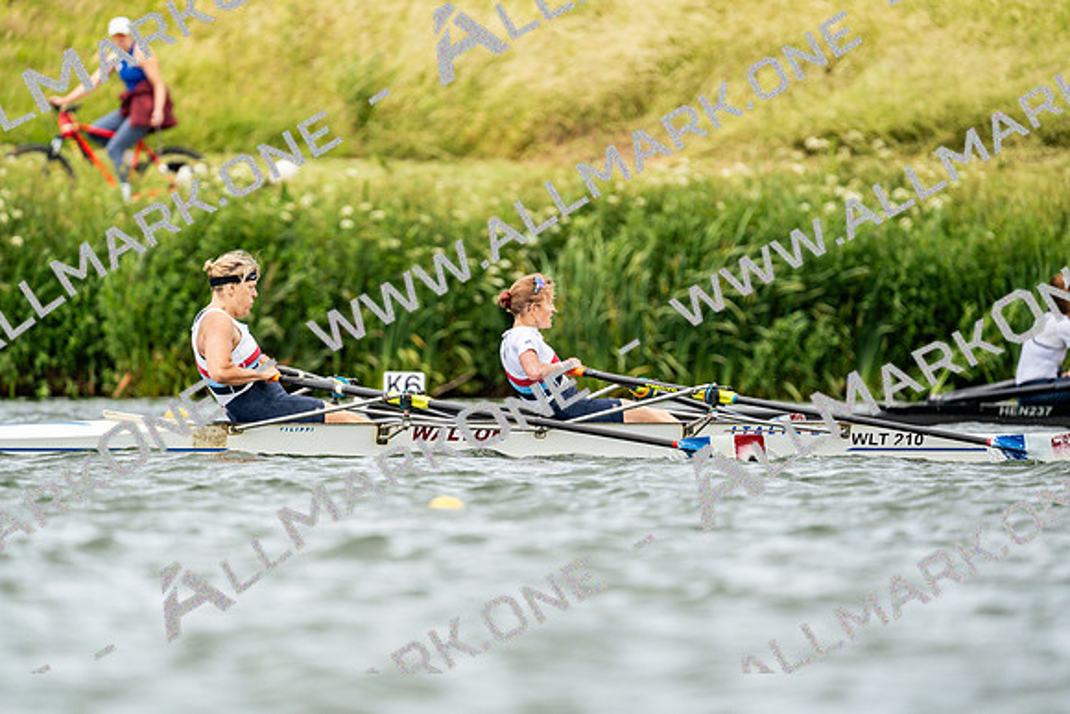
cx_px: 535
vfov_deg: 2.3
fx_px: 17837
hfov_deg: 3.4
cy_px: 357
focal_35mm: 600
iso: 500
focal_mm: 600
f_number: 6.3
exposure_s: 1/2000
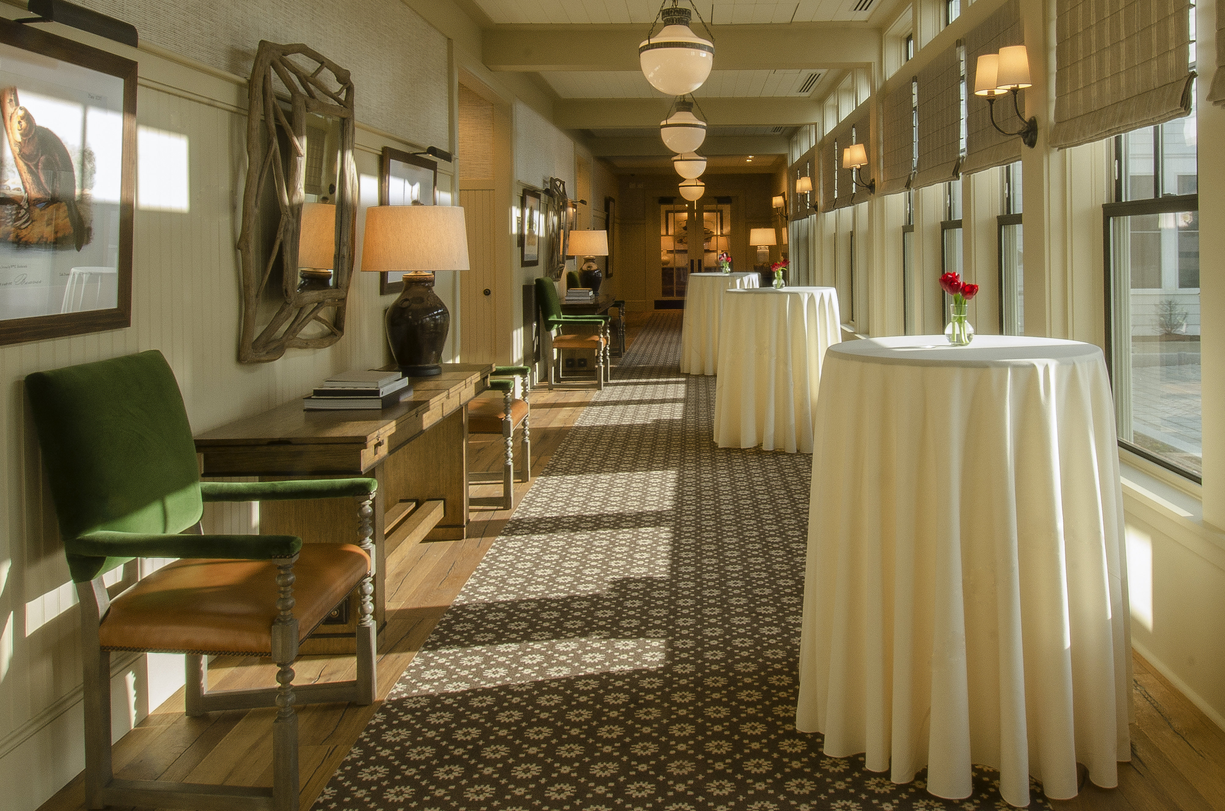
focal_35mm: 22
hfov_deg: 78.3
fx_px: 747
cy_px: 340
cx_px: 530
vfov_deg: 56.7
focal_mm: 12
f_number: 22
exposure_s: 1/4
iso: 160
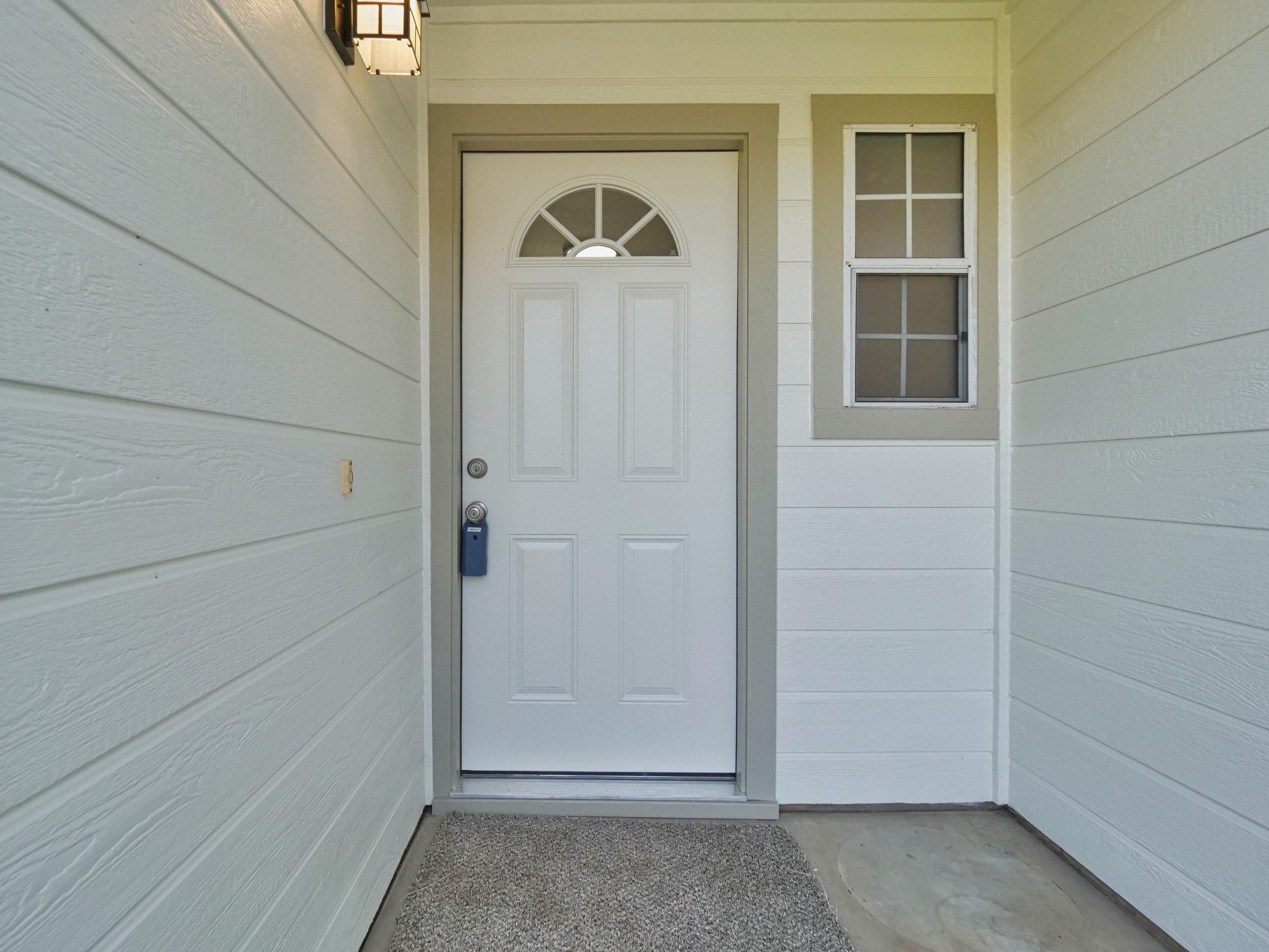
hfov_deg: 94.4
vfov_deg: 78.1
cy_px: 482
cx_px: 600
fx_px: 587
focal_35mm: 16
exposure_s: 1/400
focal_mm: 7
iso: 1000
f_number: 5
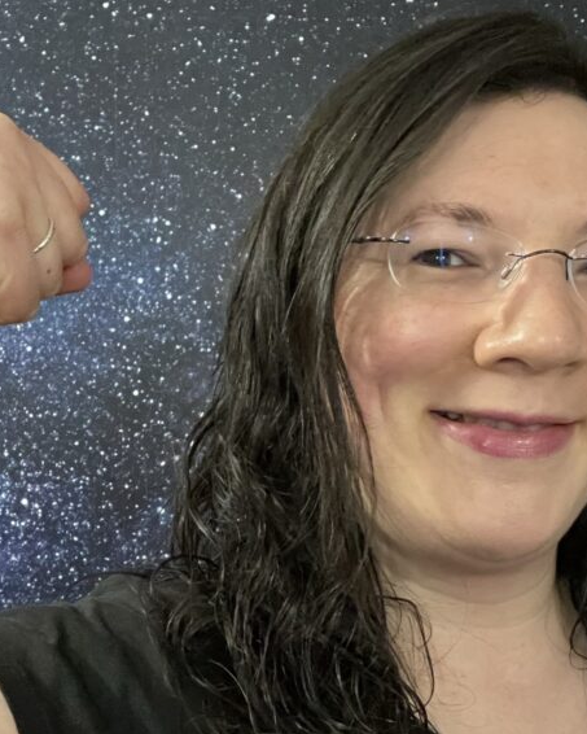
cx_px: 119
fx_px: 1151
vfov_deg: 35.0
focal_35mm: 53
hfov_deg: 28.0
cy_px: 488
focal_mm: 2.71
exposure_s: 1/15
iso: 800
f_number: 2.2
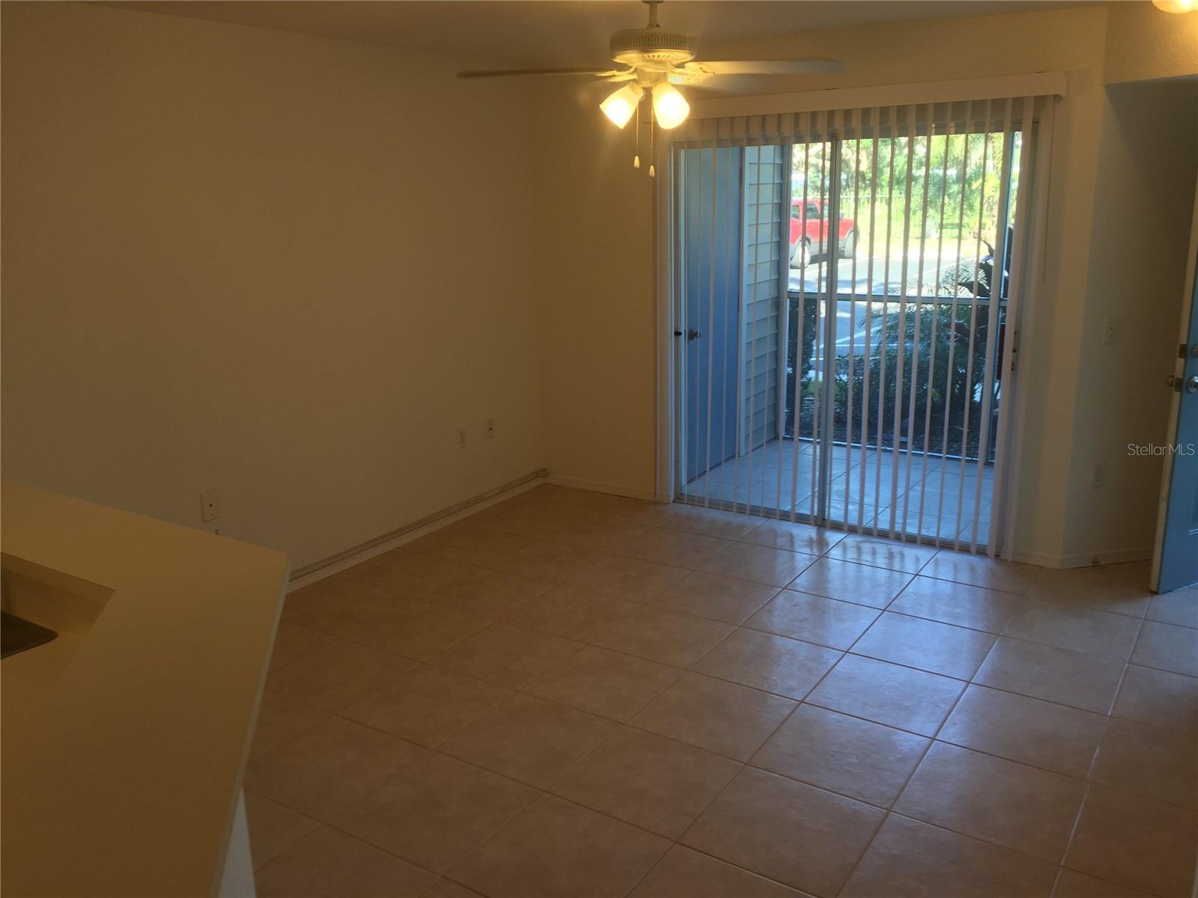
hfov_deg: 61.7
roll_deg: +0.2
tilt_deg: -14.1
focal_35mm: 29
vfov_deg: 48.2
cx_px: 599
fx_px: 1004
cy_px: 449
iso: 32
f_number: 2.2
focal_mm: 4.15
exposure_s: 1/40
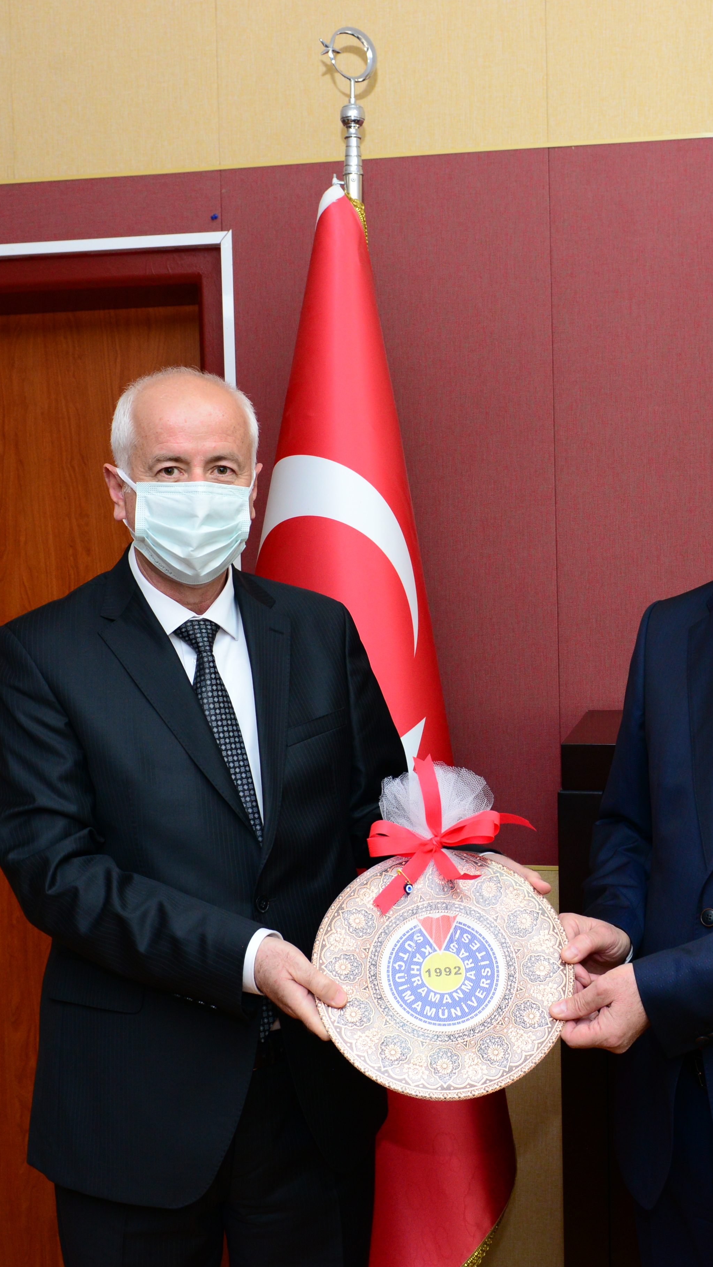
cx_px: 477
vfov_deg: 47.4
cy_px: 636
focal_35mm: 43
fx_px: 1445
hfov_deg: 27.5
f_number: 5.6
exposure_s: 1/125
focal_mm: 27
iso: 1250
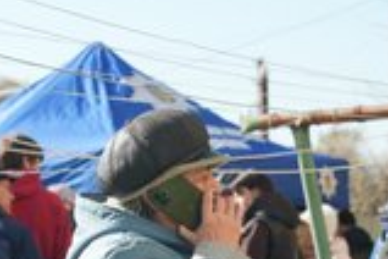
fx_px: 1897
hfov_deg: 11.7
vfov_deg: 7.8
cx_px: 193
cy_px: 270
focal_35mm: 176
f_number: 6.3
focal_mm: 70
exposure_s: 1/125
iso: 160
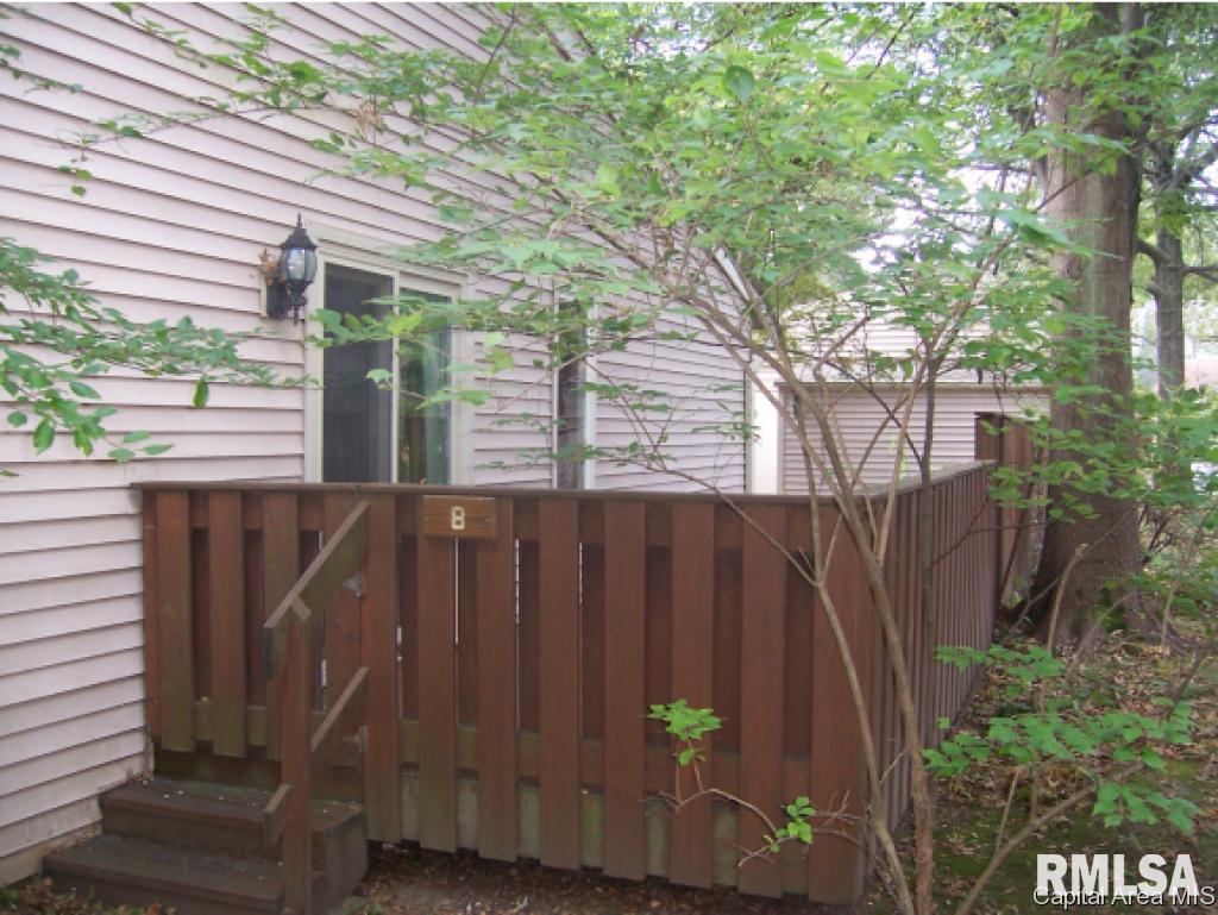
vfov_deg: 39.7
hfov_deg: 51.3
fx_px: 1267
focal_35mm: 36
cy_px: 458
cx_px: 609
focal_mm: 6
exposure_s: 1/60
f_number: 3
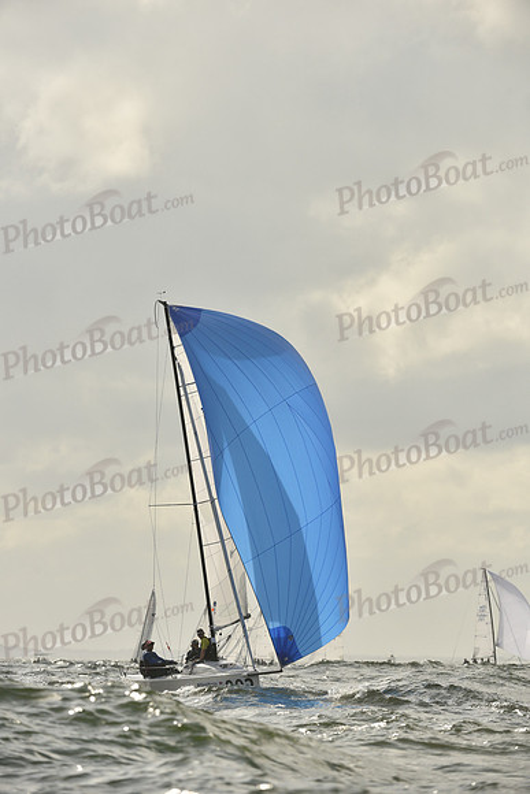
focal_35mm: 240
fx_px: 5296
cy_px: 397
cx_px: 265
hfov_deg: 5.7
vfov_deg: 8.6
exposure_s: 1/2000
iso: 320
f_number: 8
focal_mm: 240
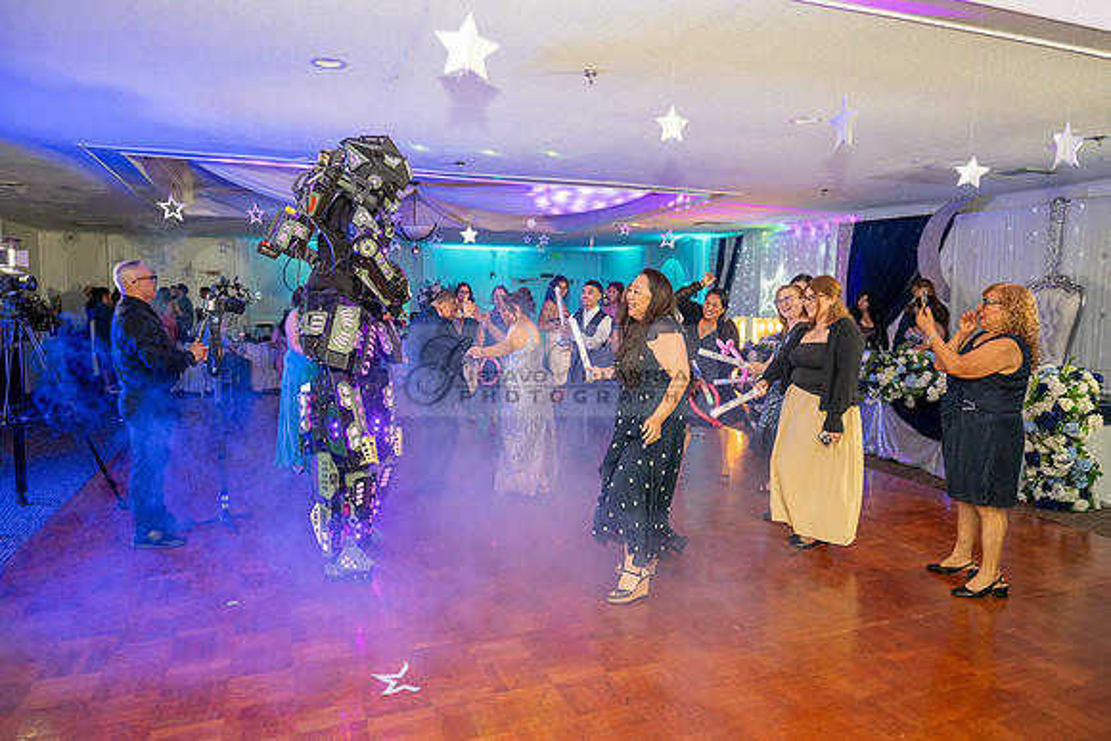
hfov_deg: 73.7
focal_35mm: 24
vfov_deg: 53.2
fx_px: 741
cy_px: 370
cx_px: 556
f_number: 3.2
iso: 1250
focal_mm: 24
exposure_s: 1/200
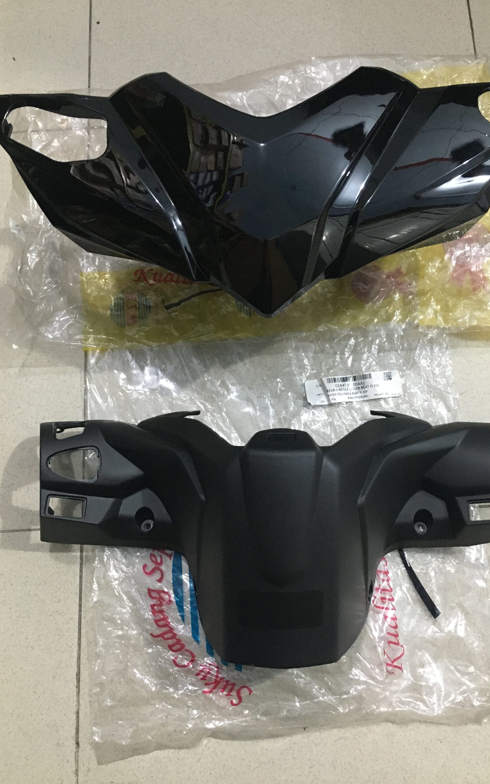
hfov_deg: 40.6
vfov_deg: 61.2
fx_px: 662
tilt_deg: -75.8
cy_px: 392
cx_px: 270
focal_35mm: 31
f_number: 2.2
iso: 400
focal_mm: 4.15
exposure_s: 1/17
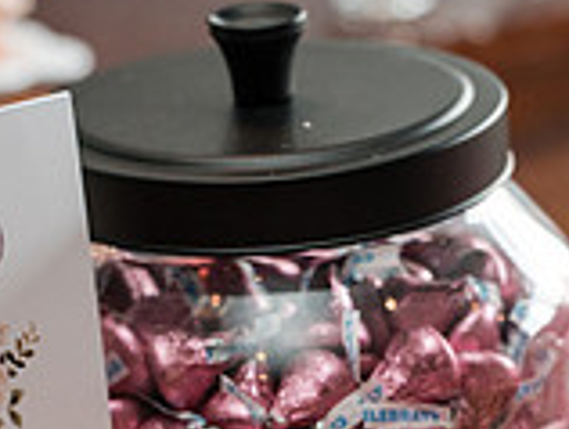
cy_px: 586
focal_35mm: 180
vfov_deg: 8.1
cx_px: 403
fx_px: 2963
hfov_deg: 11.0
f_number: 4
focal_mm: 51
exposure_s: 1/250
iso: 1250
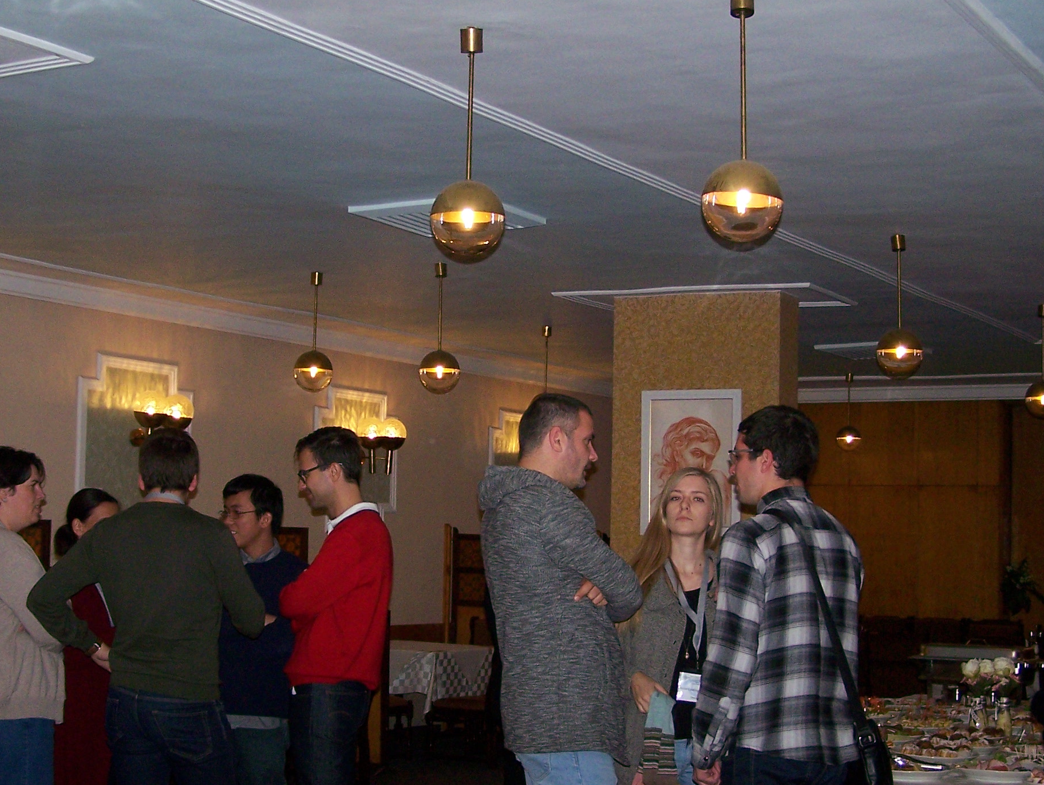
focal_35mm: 59
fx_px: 1781
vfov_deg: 24.8
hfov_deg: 32.7
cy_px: 417
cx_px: 501
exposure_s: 1/60
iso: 160
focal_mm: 6.3
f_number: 2.8
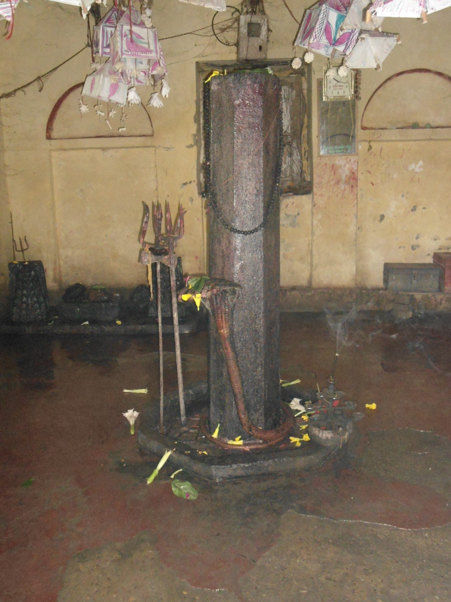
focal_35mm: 31
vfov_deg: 58.4
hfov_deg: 45.4
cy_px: 301
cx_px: 226
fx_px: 539
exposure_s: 1/40
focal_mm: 5.6
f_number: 3
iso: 800
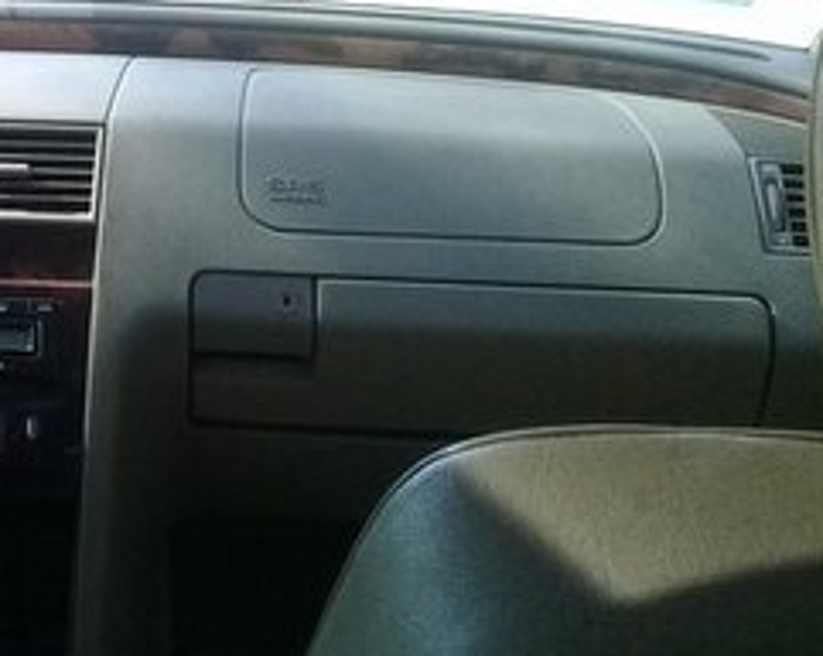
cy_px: -32
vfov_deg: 17.9
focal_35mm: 83
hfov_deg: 20.9
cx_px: -256
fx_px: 2018
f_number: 2.2
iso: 80
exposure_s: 1/100
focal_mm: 3.3
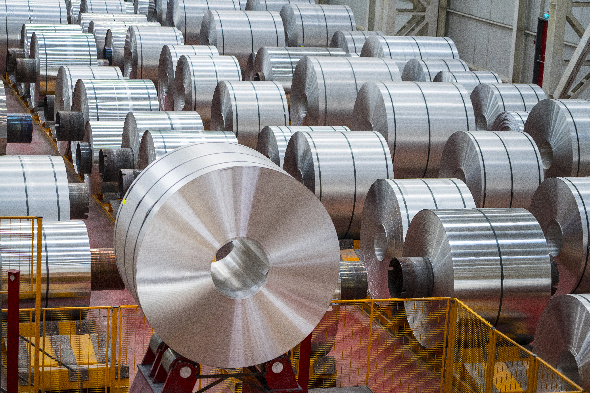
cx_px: 295
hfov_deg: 22.4
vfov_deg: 15.0
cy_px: 196
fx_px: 1492
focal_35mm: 91
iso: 1000
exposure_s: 1/200
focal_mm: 91
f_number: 4
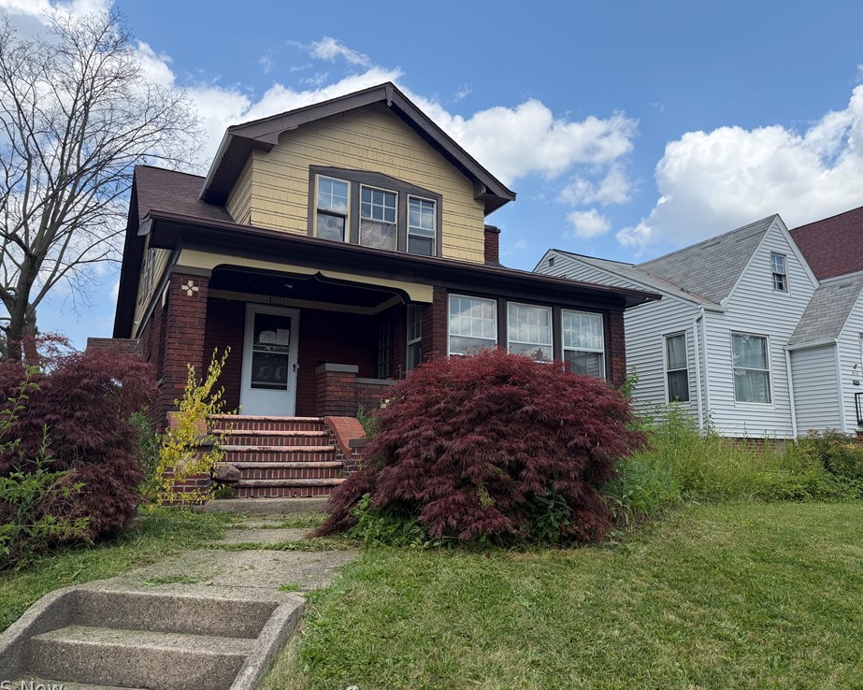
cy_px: 345
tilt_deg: +10.7
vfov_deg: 54.9
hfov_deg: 66.0
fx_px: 664
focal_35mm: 26
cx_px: 445
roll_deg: +0.6
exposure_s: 1/4167
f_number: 1.78
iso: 100
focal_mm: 6.76
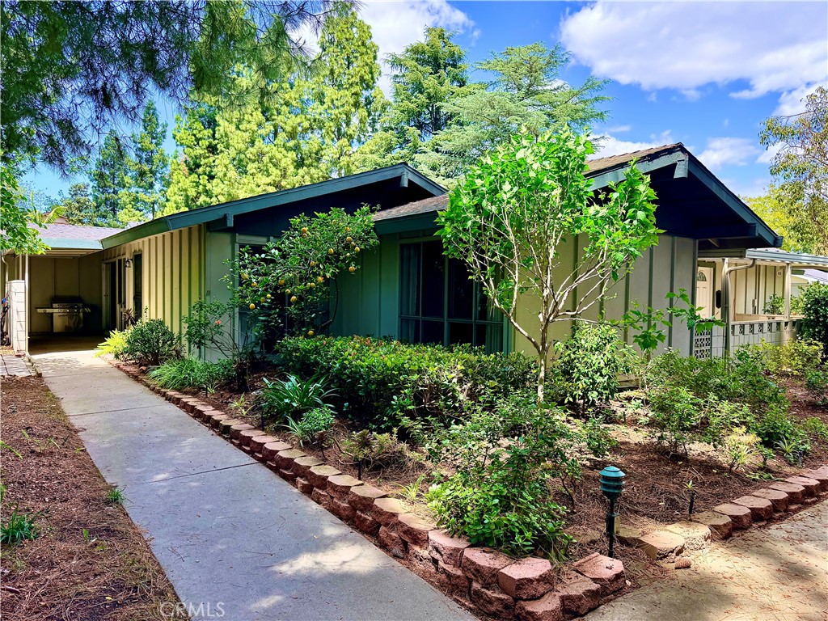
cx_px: 414
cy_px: 310
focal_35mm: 24
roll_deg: -1.0
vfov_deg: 56.8
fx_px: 574
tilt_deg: -1.5
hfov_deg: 71.6
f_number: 1.78
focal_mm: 6.76
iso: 100
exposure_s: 1/1091
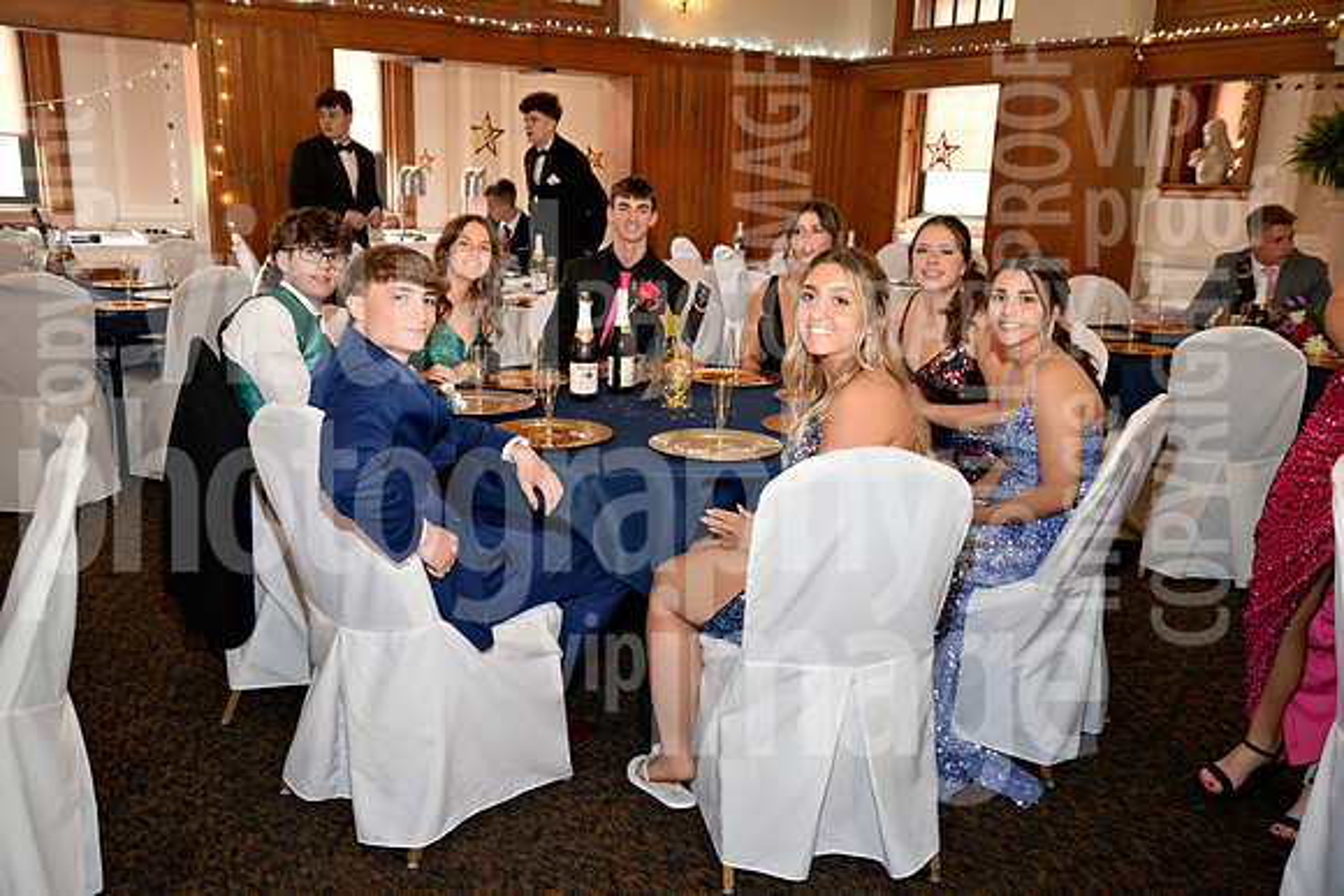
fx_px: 1195
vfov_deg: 41.1
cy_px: 448
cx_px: 672
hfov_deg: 58.7
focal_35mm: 32
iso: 3200
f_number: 4.5
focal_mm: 32
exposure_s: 1/125
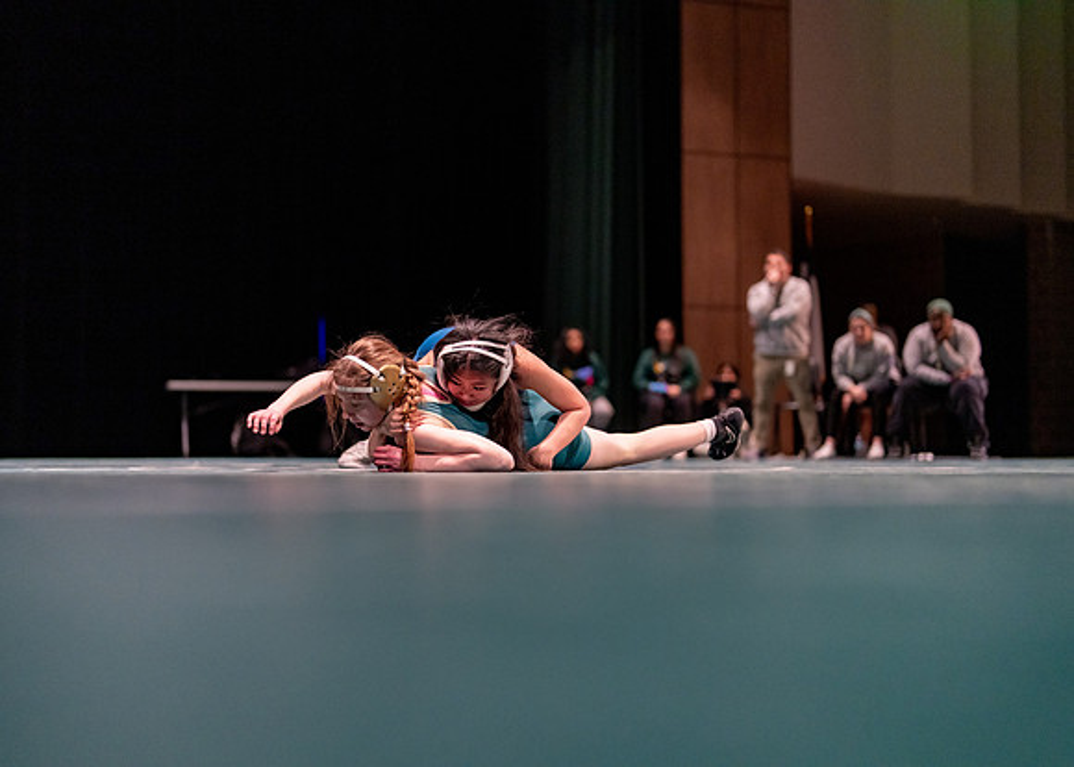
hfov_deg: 37.2
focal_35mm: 52
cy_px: 384
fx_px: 1598
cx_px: 537
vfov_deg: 27.0
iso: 1600
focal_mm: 50
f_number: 1.2
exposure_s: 1/1000
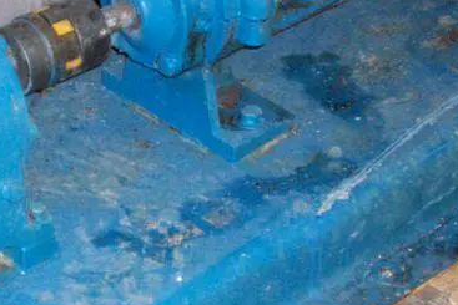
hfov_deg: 16.5
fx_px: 1578
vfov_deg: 11.0
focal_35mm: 124
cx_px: 203
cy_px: 248
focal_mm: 5.9
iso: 140
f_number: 4.5
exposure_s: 1/64
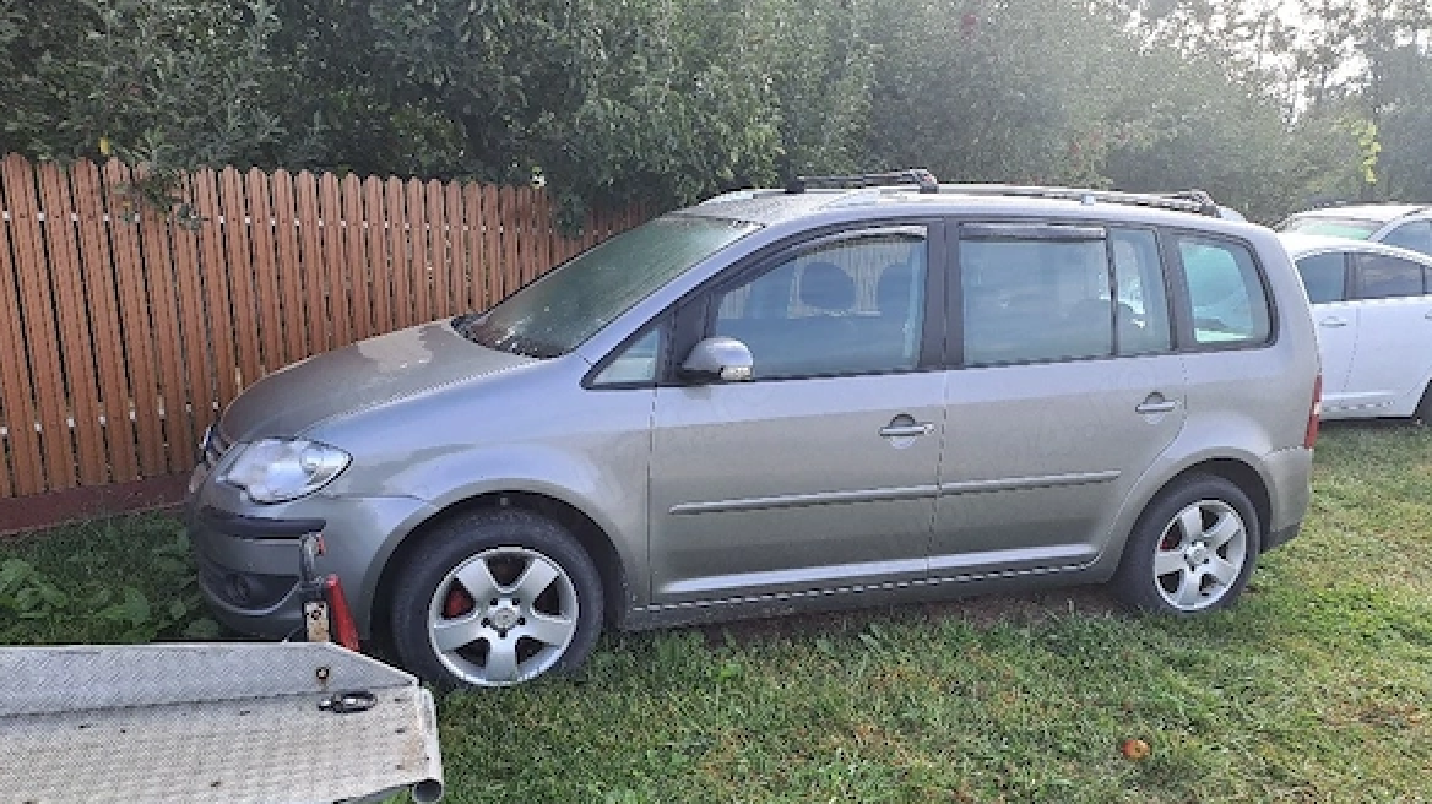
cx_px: 716
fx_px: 1063
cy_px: 488
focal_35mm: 28
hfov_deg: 67.9
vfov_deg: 41.2
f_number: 1.8
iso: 32
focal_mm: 4.65
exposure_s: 1/294
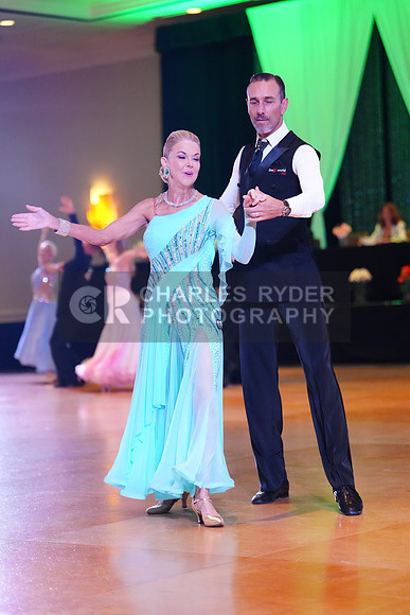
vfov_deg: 20.6
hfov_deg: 13.8
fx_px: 1690
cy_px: 308
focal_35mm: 99
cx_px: 205
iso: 5000
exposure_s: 1/500
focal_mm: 99
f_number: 2.8
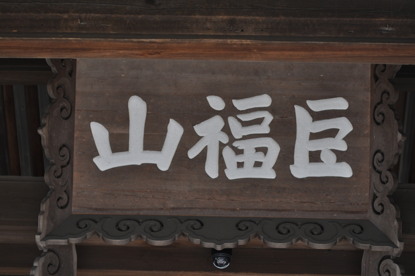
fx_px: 1209
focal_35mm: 105
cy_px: 138
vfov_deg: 13.0
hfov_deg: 19.5
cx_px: 208
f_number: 4
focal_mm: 70
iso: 450
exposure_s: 1/1000
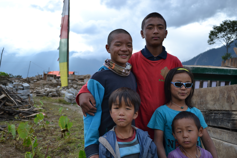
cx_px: 118
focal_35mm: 33
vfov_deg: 40.0
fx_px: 217
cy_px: 79
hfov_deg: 57.2
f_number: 3.8
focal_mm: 22
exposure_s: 1/320
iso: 100
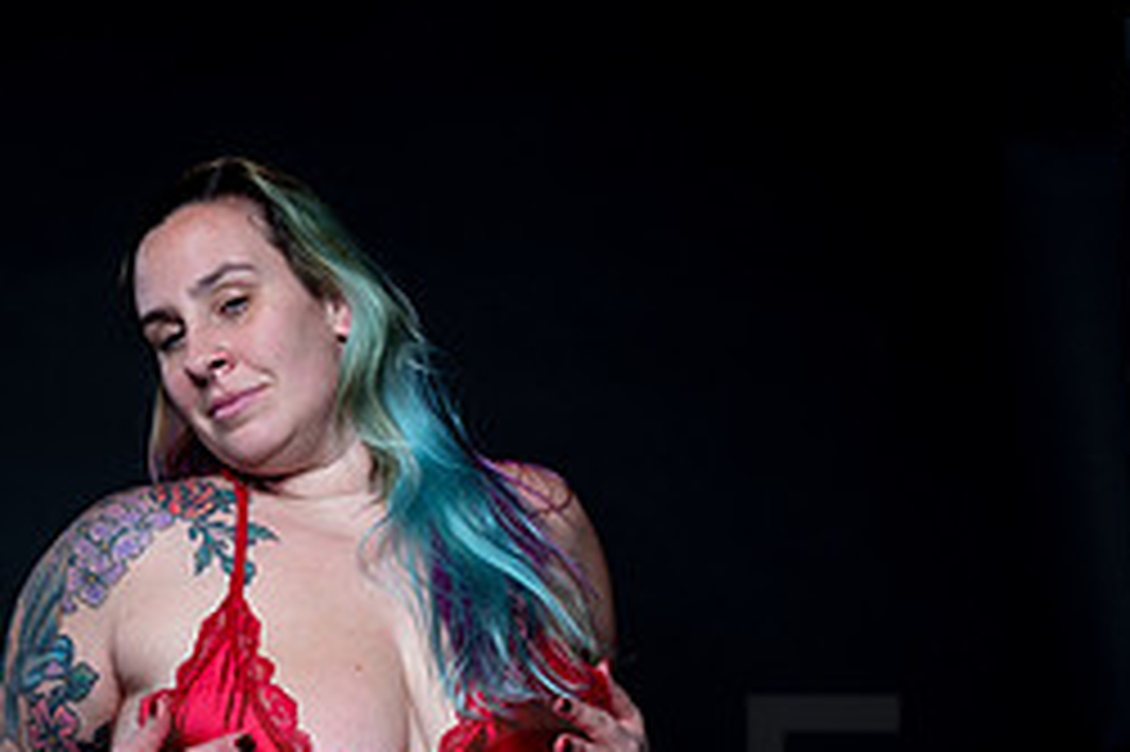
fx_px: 2541
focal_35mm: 81
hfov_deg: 24.7
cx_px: 257
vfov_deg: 16.3
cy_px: 822
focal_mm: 35
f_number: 10
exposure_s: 1/160
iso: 100
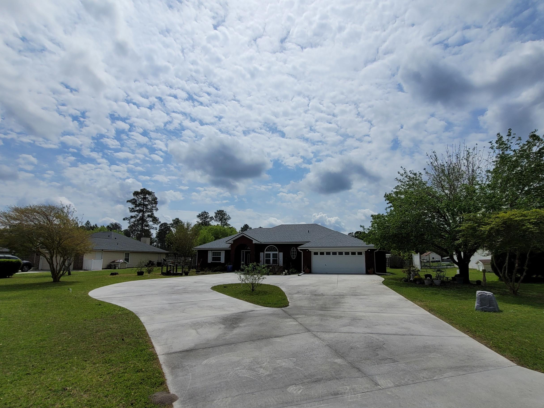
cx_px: 278
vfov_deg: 78.0
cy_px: 219
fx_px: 251
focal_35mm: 16
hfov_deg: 94.5
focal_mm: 2.2
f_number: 2.2
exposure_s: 1/7394
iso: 64
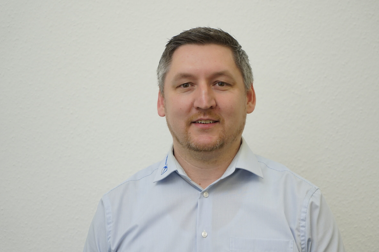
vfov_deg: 17.9
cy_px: 130
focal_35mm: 76
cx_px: 200
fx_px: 800
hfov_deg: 26.6
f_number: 4
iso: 640
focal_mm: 70
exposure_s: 1/160
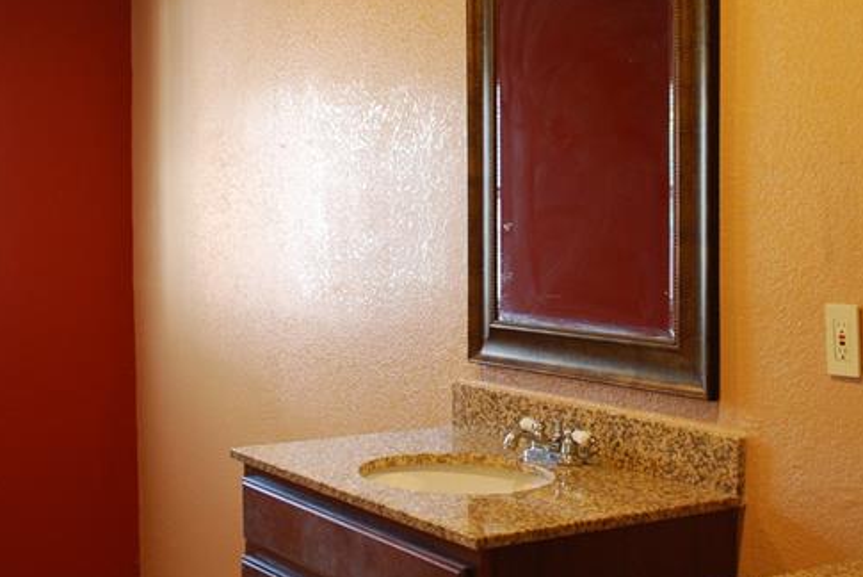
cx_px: 504
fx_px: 1367
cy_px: 259
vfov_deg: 23.8
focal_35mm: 57
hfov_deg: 34.9
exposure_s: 1/13
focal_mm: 18
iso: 400
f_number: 3.5
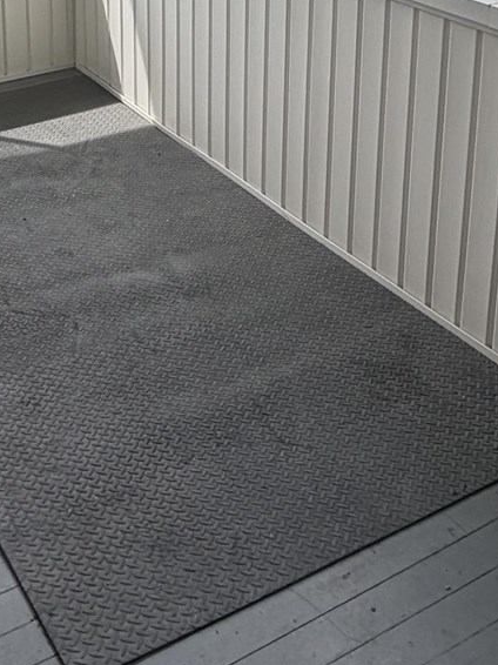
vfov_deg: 30.3
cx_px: 139
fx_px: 1094
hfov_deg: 25.4
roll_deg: +0.8
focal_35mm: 57
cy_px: -65
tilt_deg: -12.6
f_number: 2.2
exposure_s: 1/502
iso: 40
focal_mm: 2.22
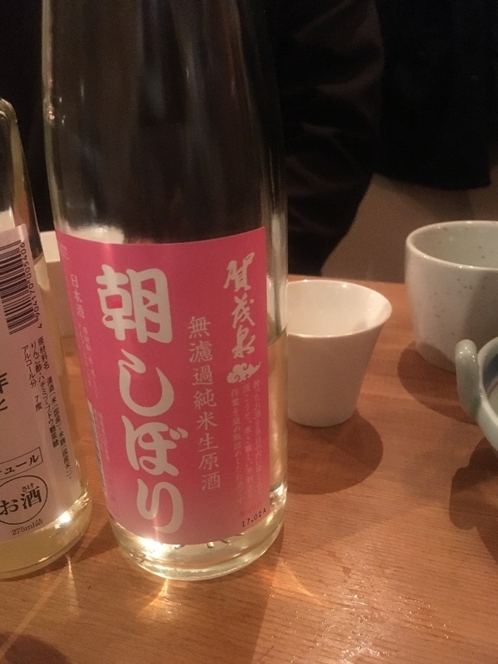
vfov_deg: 61.7
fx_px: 556
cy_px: 332
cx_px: 249
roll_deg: +3.2
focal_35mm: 29
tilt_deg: -25.5
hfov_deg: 48.2
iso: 320
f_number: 2.2
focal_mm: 4.15
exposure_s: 1/15
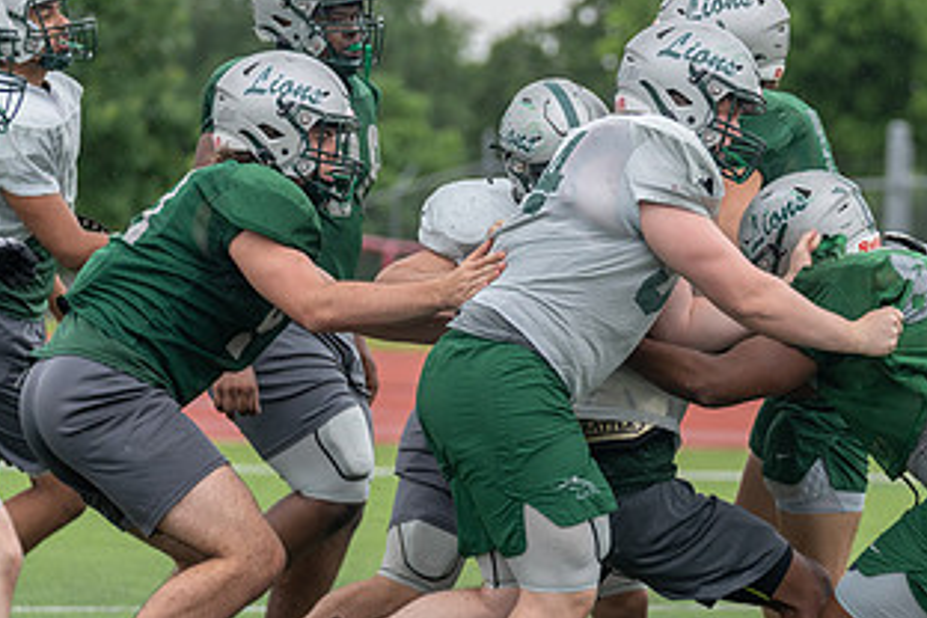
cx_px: 630
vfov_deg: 5.1
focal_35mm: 268
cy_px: 248
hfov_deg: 7.7
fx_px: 6900
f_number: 3.5
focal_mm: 144
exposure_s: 1/1250
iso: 200
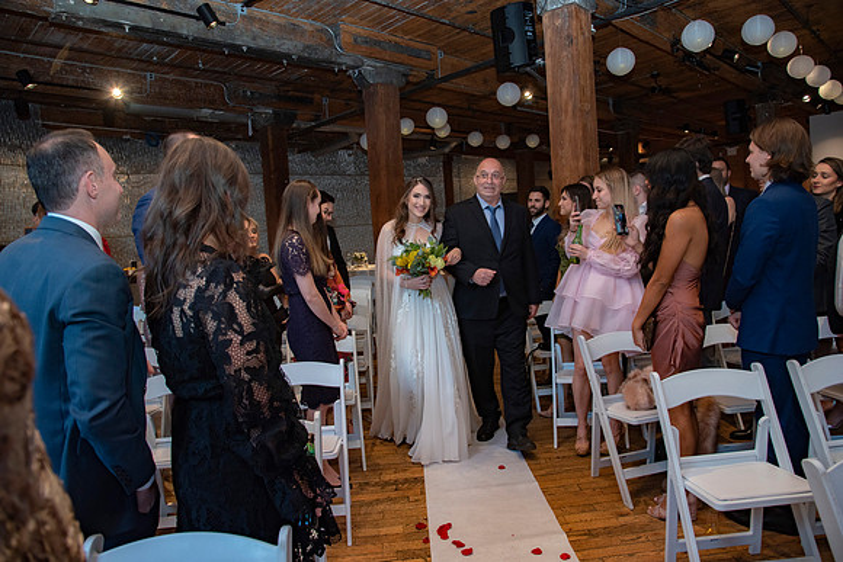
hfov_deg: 73.7
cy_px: 281
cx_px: 422
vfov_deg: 53.2
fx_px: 562
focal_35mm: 24
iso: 800
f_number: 5
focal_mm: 24
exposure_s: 1/125
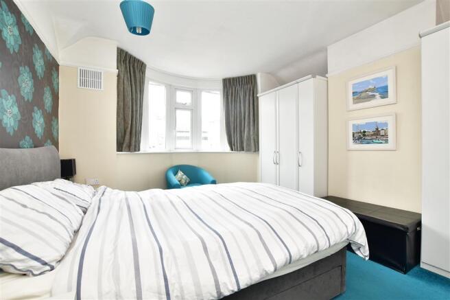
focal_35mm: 15
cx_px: 225
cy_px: 150
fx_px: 187
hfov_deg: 100.4
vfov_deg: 77.3
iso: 200
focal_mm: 10
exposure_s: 1/8
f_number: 8
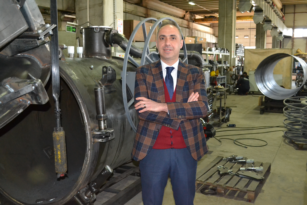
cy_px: 102
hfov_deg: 49.6
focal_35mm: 39
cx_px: 154
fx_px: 333
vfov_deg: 34.2
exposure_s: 1/60
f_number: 4.2
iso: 3200
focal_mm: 26
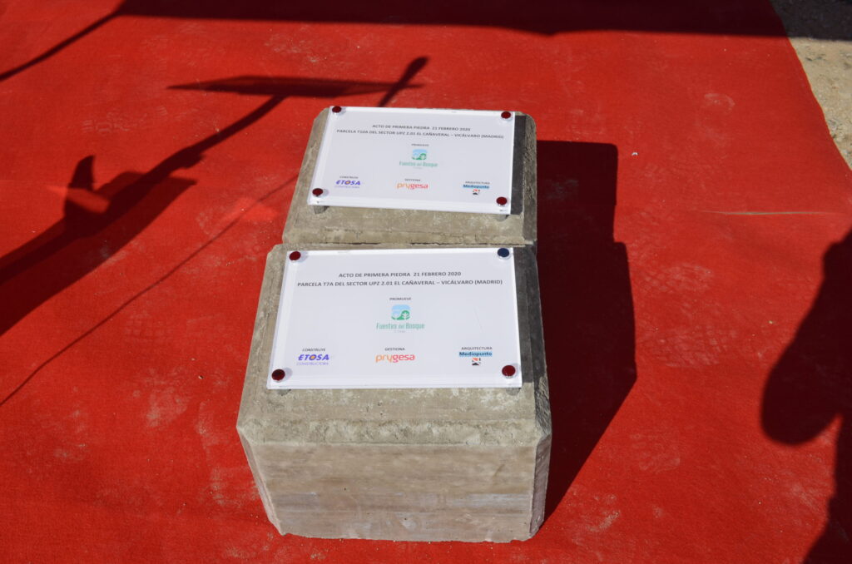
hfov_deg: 57.3
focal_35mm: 33
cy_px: 282
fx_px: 779
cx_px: 426
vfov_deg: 39.8
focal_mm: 22
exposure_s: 1/200
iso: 100
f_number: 13
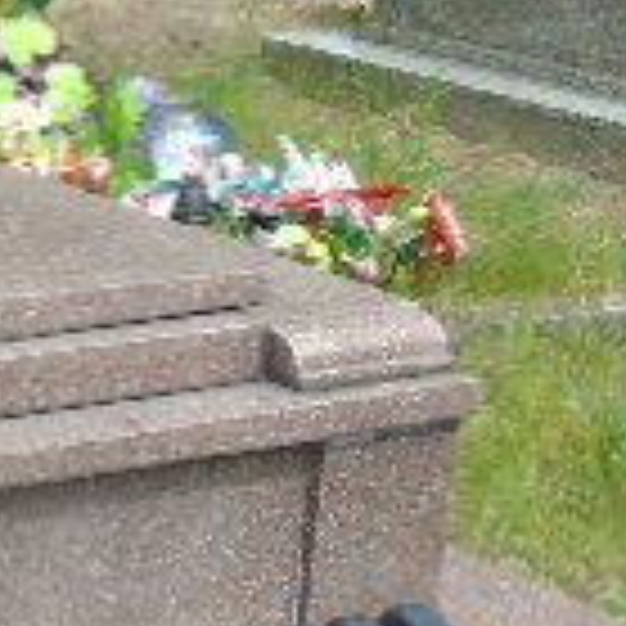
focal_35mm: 138
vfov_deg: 12.6
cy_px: 212
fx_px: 2823
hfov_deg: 11.3
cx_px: -667
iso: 80
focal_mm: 6.1
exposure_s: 1/320
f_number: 3.8
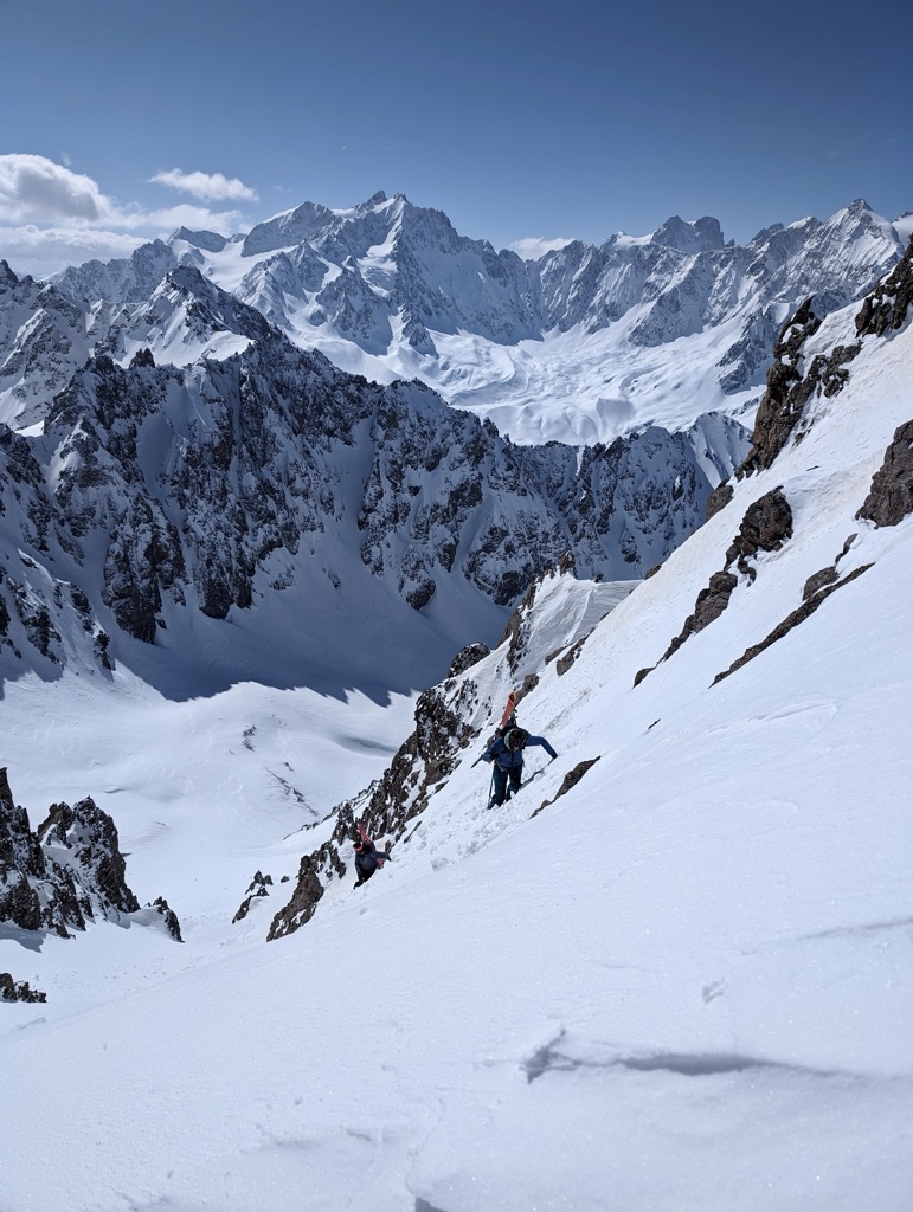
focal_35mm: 24
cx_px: 456
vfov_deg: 71.5
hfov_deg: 56.9
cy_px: 606
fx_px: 842
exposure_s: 1/5291
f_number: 1.68
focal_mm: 6.9
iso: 26
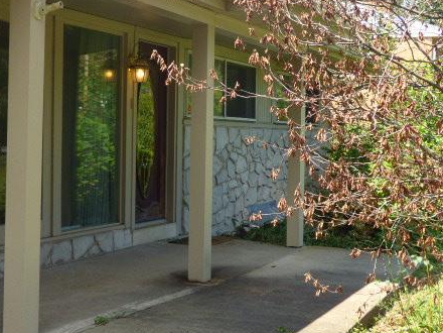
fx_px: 819
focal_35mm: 64
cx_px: 214
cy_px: 165
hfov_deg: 30.3
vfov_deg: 22.9
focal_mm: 7.79
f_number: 3.7
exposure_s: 1/250
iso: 100
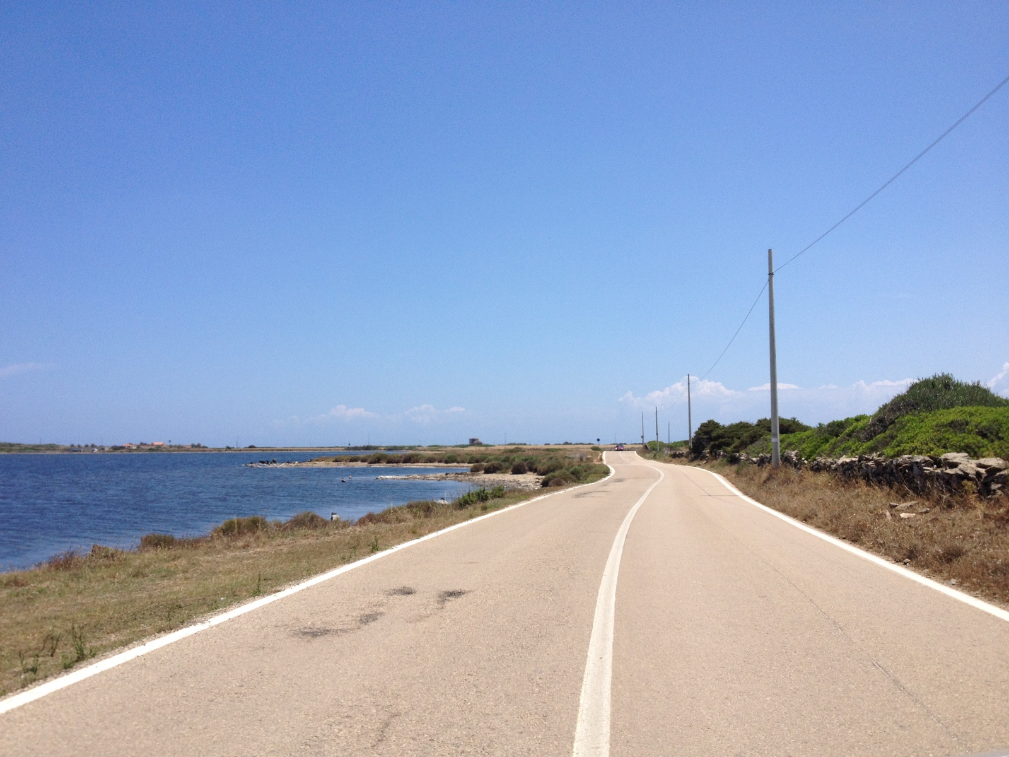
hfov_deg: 52.6
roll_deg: +0.9
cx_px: 504
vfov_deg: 40.7
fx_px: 1020
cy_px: 378
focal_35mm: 35
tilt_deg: +2.2
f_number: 2.4
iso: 50
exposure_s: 1/2513
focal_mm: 4.28
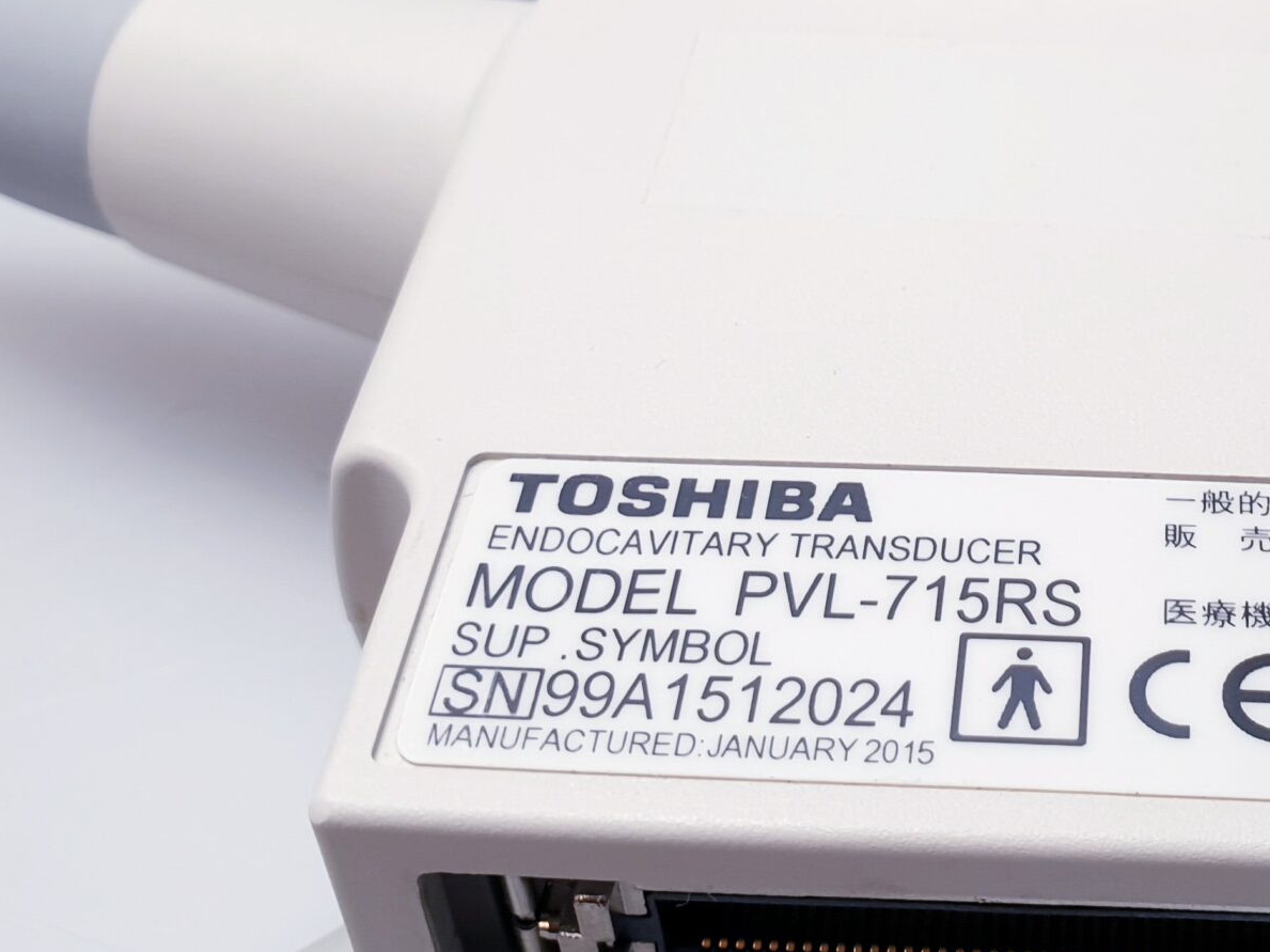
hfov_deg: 33.1
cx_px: 1073
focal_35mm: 56
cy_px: 279
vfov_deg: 25.9
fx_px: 2054
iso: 64
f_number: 2.4
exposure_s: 1/50
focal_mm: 4.3
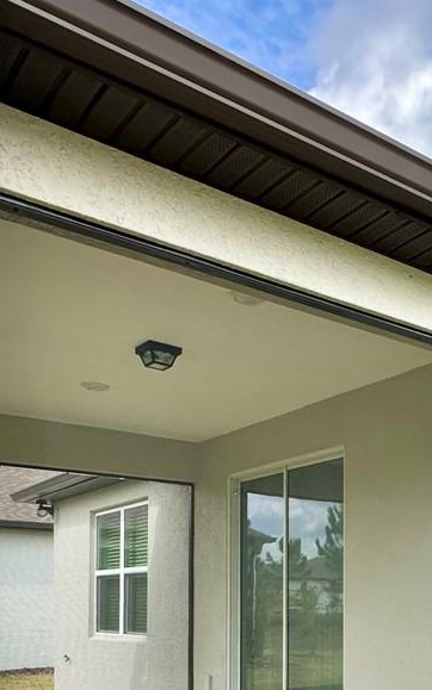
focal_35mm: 41
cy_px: 601
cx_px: 452
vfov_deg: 44.5
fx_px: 772
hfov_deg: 28.9
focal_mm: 2.22
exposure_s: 1/882
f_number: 2.2
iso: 40
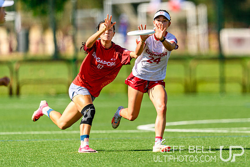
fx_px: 4144
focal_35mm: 597
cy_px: 67
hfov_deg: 3.5
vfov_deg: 2.3
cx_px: 186
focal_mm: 400
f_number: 3.2
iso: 100
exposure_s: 1/1600
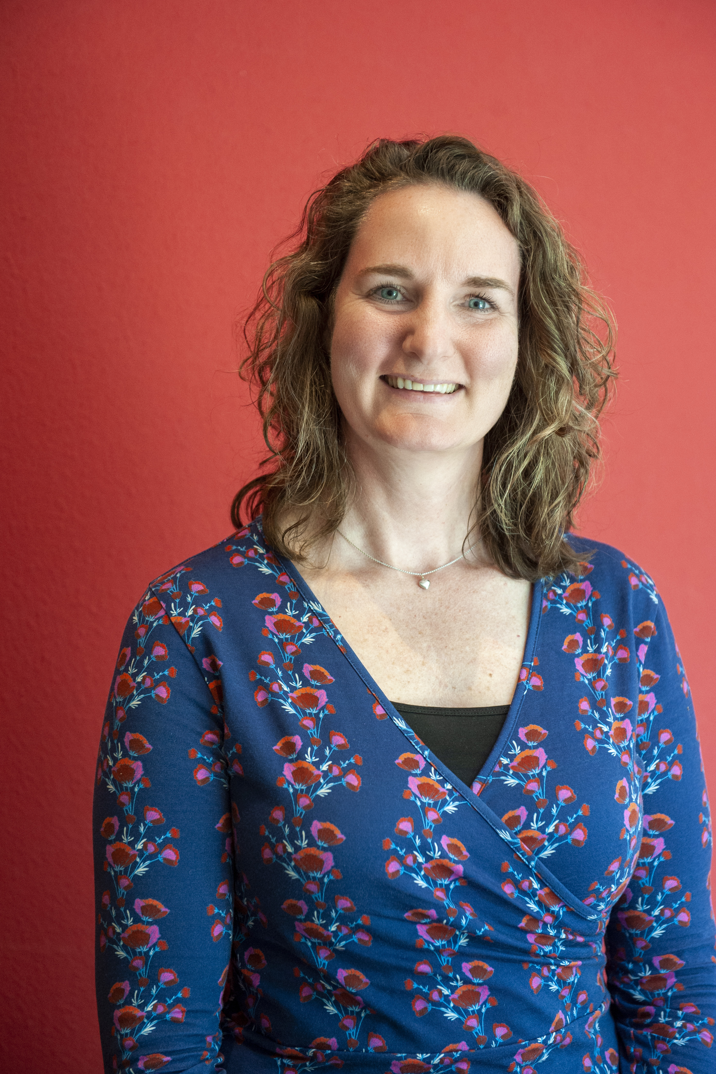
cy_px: 535
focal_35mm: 71
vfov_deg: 28.5
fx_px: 2118
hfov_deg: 19.2
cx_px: 357
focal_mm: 70
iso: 1250
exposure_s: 1/200
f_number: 4
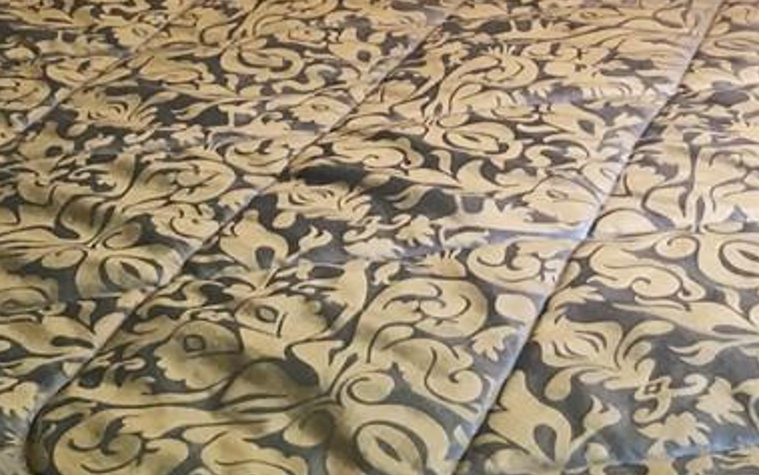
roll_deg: +1.1
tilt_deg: -11.0
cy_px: -230
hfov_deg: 24.6
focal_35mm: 83
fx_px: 1717
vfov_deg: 14.7
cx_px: 571
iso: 80
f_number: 2.2
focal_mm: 4.15
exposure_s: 1/30
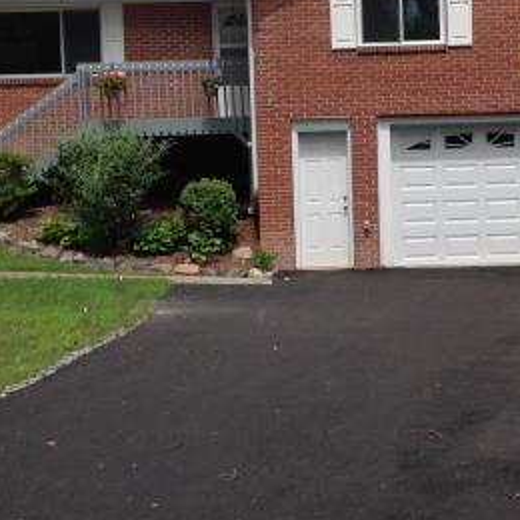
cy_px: 194
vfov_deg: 24.9
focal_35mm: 69
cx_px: 350
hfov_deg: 24.9
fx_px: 1173
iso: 50
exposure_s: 1/1080
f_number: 2.4
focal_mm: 4.28
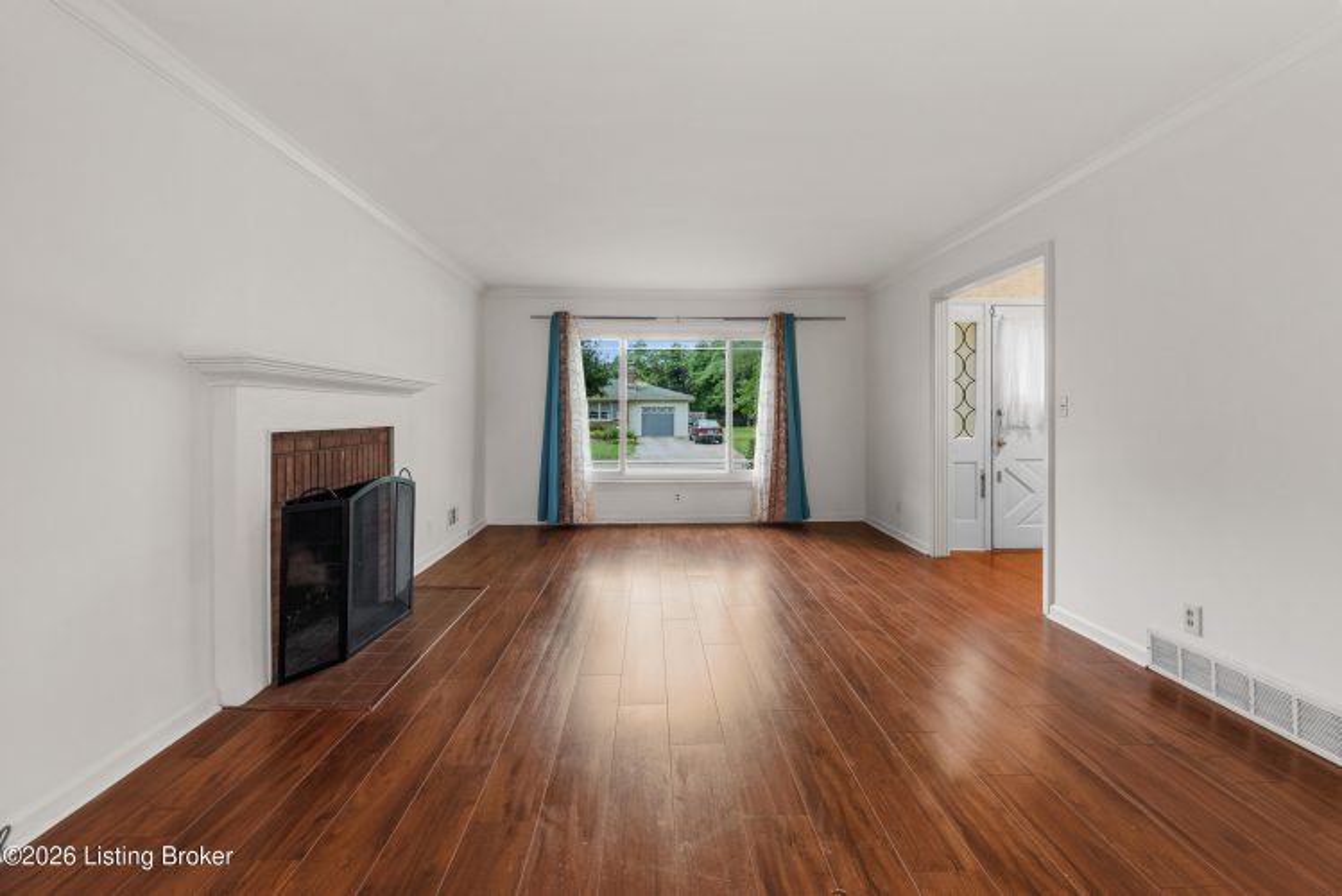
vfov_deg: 73.8
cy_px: 448
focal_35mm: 16
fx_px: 597
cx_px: 671
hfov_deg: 96.7
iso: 400
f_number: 11
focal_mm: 16
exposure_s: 1/1.25
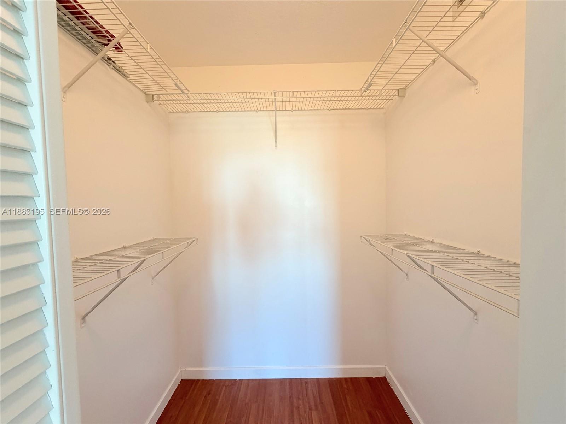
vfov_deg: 85.7
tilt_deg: -2.6
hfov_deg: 102.1
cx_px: 283
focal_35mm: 14
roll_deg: +0.9
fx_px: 229
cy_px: 212
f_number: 2.2
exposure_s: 1/60
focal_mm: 2.22
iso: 160
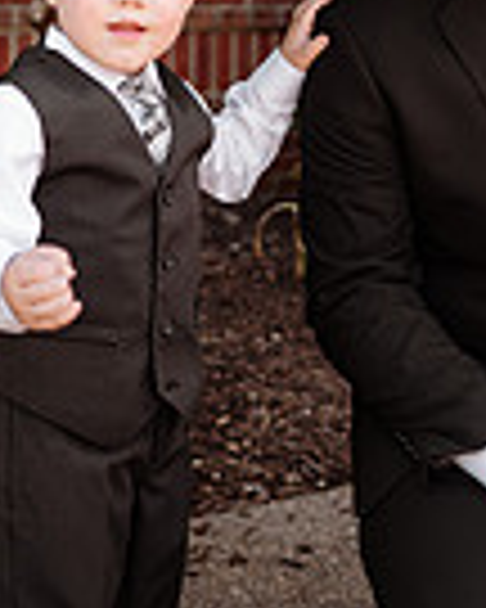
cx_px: 346
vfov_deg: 24.9
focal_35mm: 75
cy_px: 113
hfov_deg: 20.3
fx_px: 1348
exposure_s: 1/500
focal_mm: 24
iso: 200
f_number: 2.2
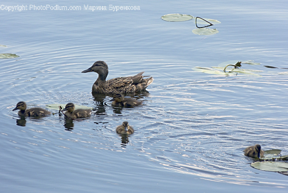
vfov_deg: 2.6
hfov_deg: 3.9
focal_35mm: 526
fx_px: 4210
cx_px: 144
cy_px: 96
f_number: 4.6
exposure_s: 1/500
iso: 100
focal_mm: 91
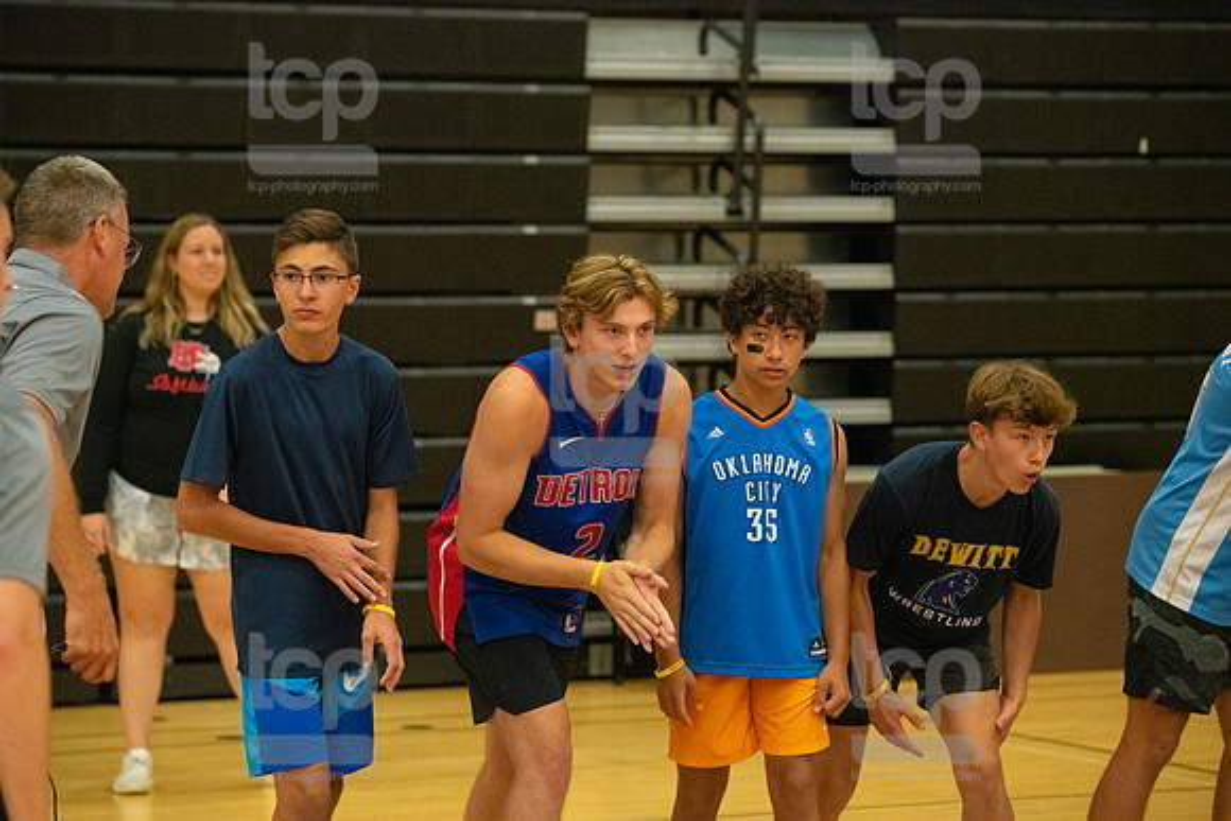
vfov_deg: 9.5
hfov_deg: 14.2
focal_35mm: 145
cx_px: 616
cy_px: 410
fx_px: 4959
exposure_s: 1/800
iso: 6400
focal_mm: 145
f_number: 4.5
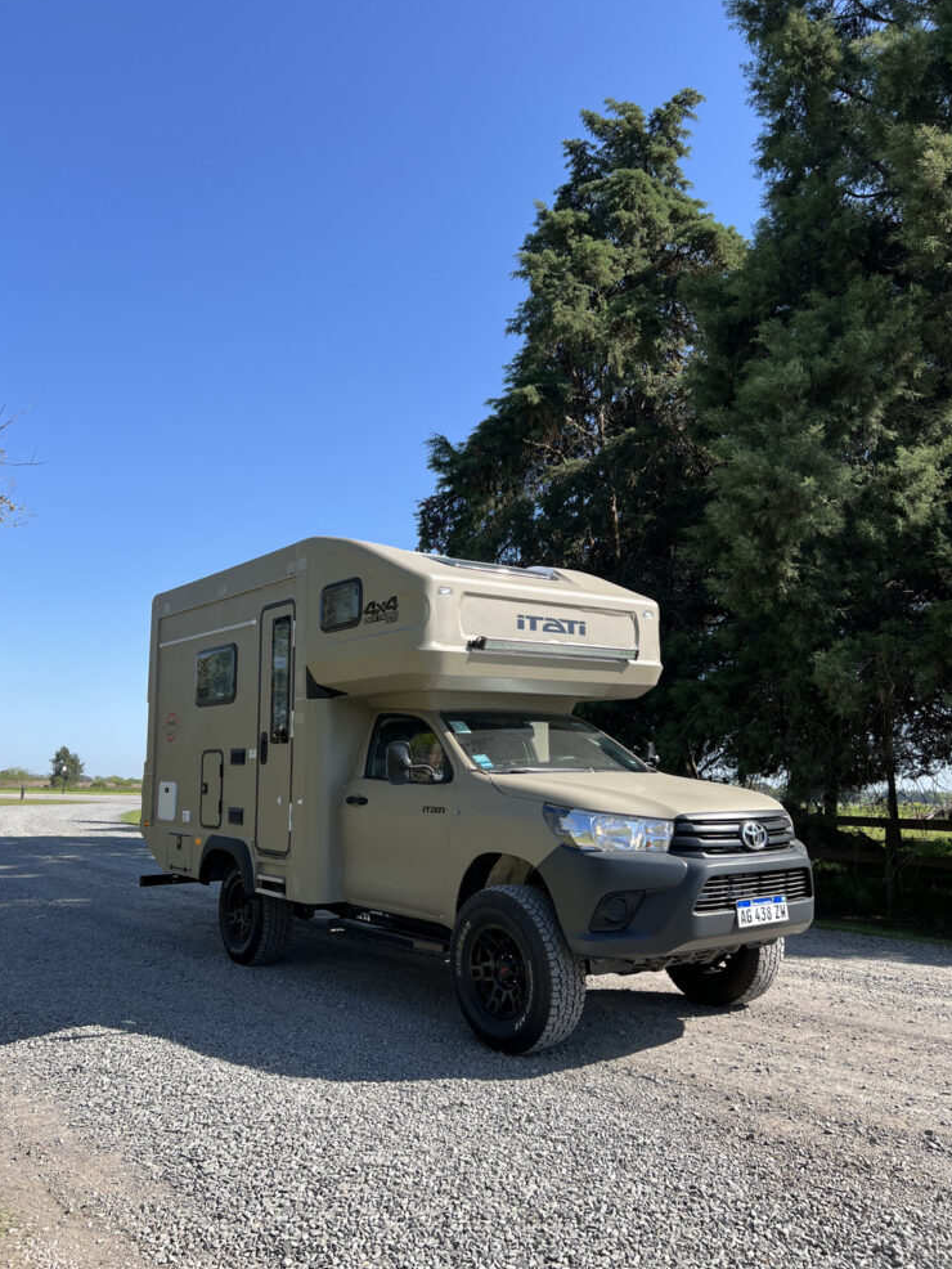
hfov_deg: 51.4
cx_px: 461
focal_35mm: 27
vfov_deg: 65.3
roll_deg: -1.9
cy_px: 631
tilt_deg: +5.3
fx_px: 990
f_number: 1.5
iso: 50
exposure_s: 1/1669
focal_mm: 5.7
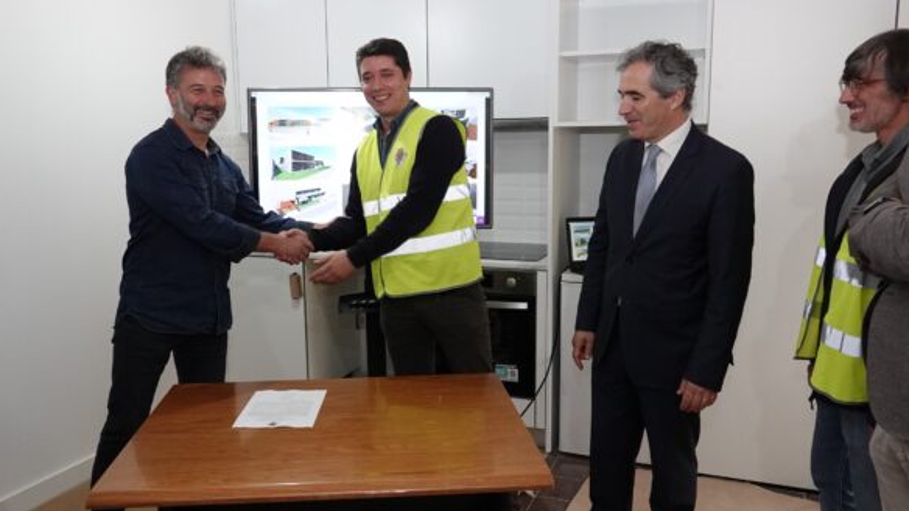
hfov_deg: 62.5
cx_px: 414
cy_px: 259
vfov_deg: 37.7
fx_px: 747
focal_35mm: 31
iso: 1250
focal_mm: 8.8
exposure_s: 1/200
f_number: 2.5
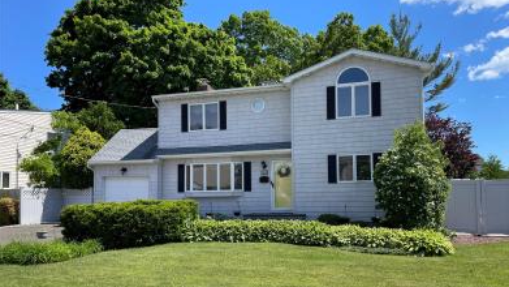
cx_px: 259
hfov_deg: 66.1
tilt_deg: +2.5
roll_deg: +0.8
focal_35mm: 29
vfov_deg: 39.9
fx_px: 391
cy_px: 179
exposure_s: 1/2092
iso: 32
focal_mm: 4.2
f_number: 1.6
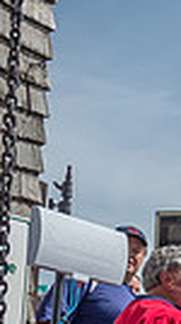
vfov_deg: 19.1
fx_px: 934
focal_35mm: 109
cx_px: 685
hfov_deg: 7.9
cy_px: 322
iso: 640
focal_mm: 24
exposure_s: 1/8000
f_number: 5.6
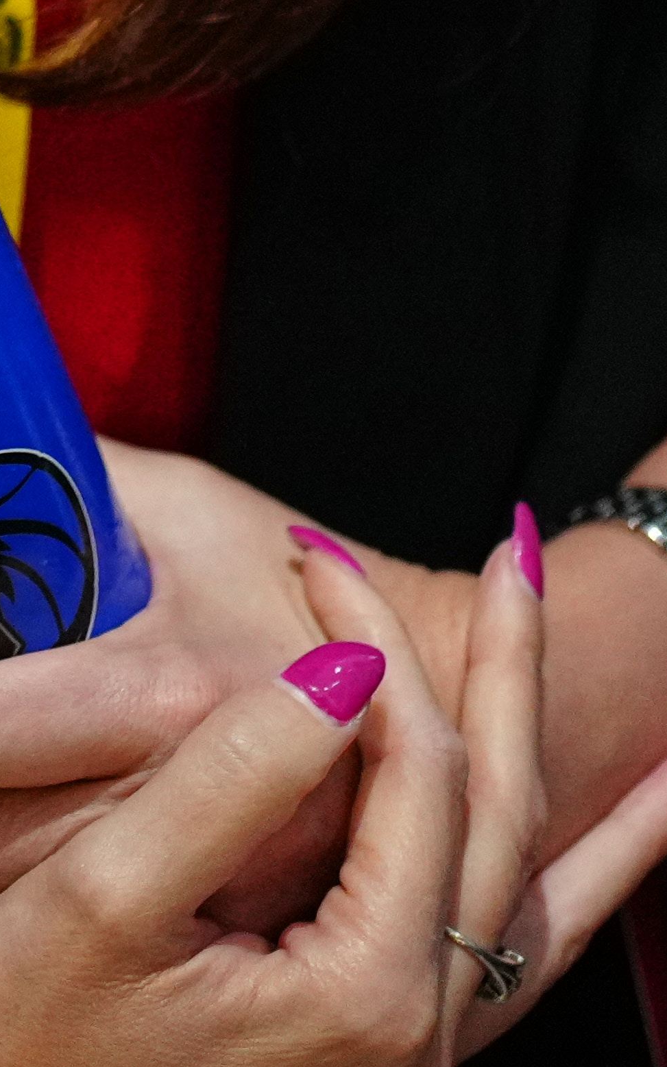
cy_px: -856
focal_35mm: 198
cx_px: -618
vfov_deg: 10.0
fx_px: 5759
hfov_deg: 6.5
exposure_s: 1/500
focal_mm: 35
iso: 2500
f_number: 1.4
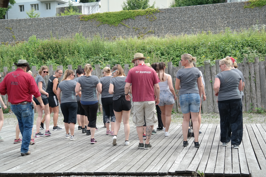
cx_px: 133
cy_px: 88
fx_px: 414
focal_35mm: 56
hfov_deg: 35.6
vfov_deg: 24.2
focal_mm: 37
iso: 100
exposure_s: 1/160
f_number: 5
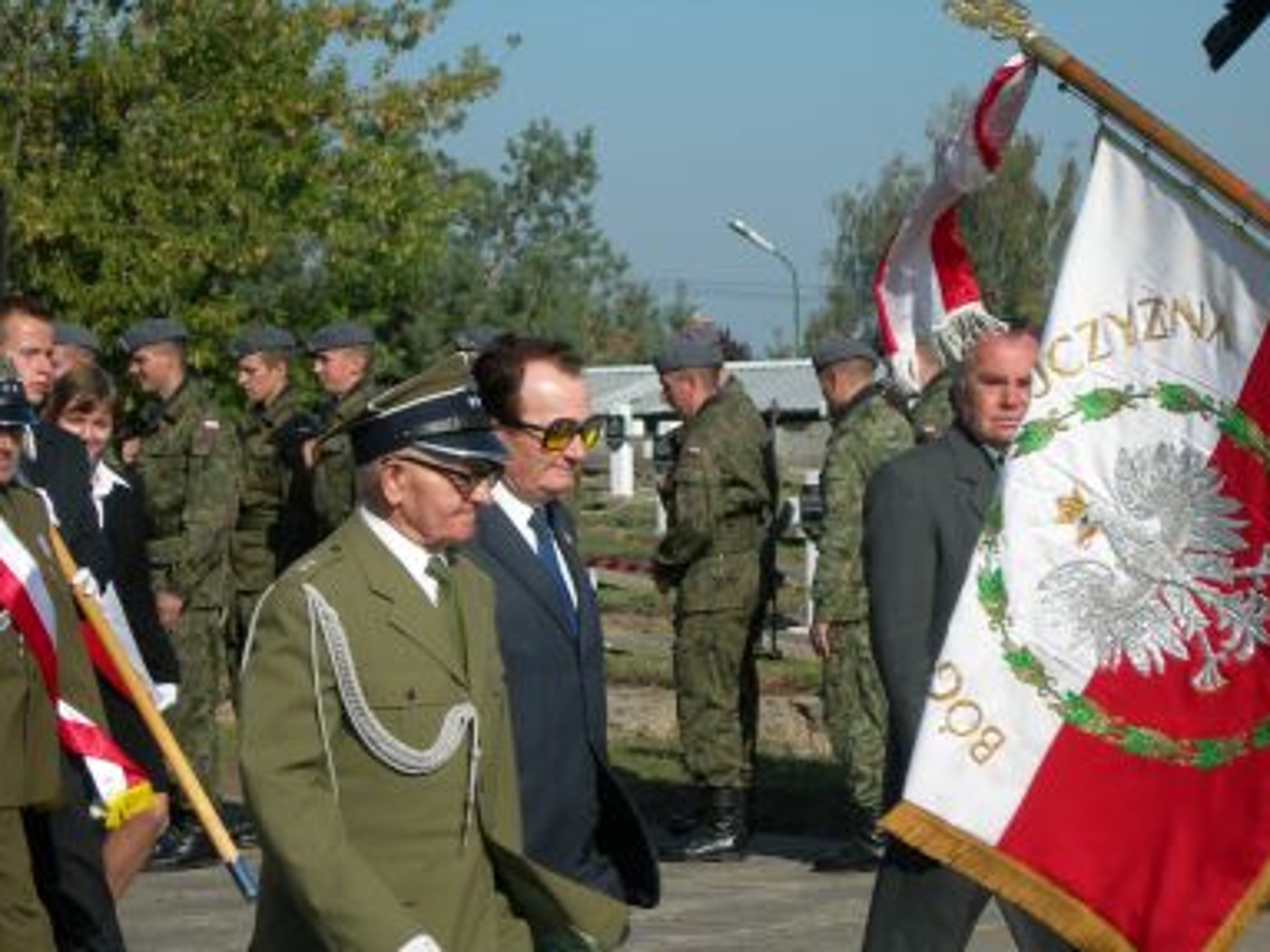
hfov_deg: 16.6
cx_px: 633
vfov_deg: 12.4
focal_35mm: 119
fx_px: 4365
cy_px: 494
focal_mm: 23.4
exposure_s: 1/524
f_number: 4.9
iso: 50
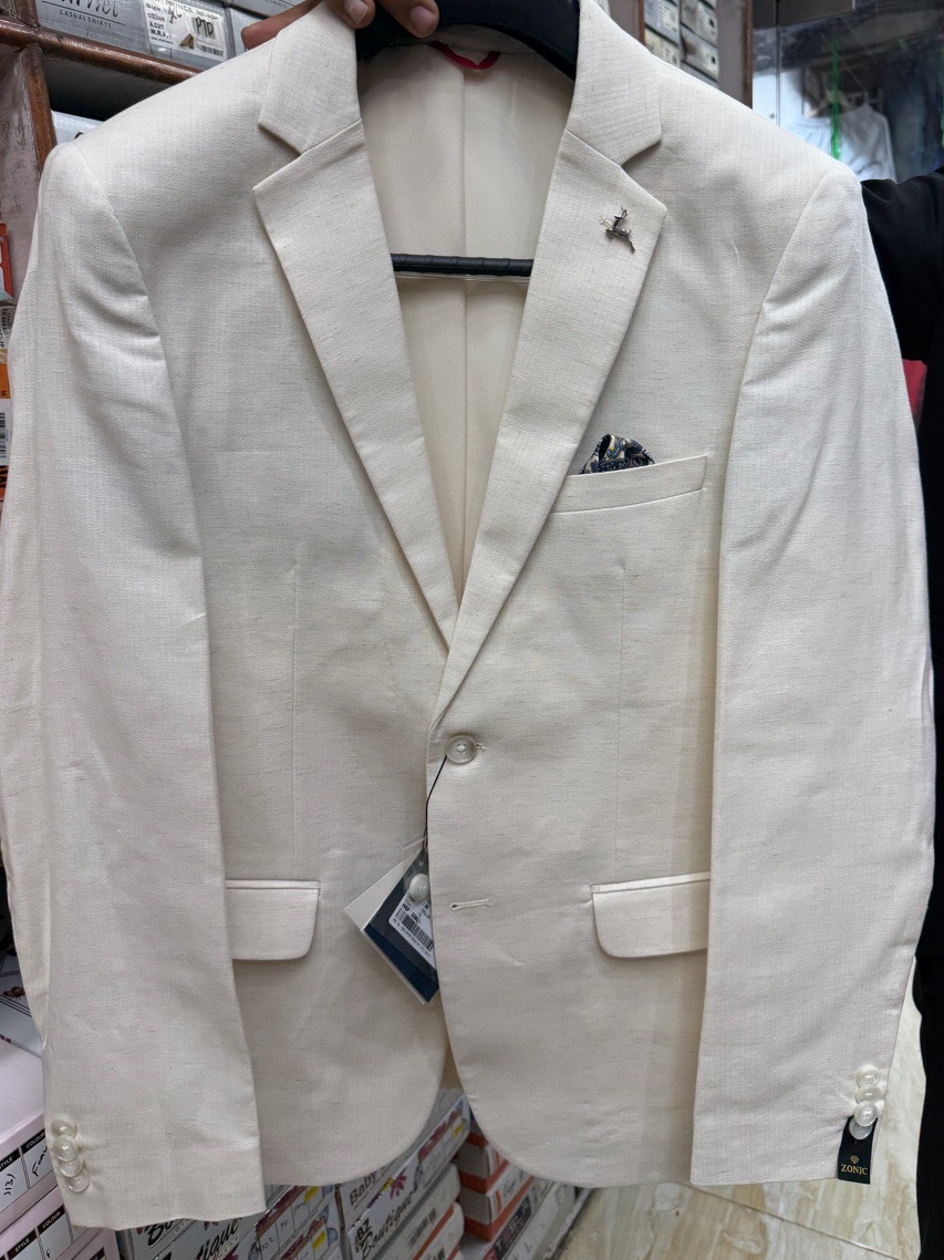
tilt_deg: -12.1
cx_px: 484
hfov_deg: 51.3
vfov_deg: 65.2
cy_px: 580
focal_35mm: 27
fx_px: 982
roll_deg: +4.2
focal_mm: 6.76
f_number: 1.78
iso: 64
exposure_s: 1/121
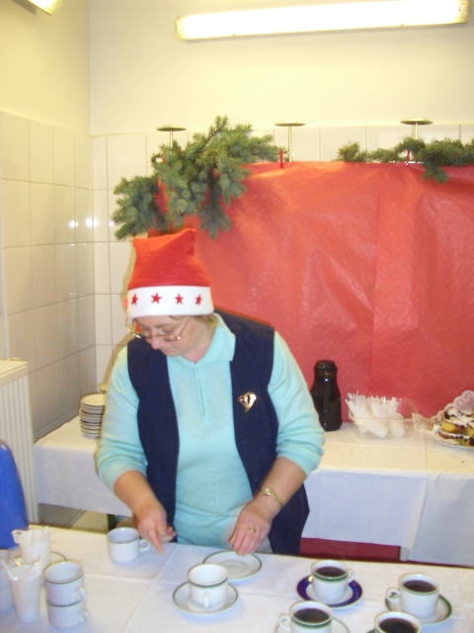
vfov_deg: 52.6
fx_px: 639
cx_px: 237
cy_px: 316
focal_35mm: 35
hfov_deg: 40.7
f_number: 2.6
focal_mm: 5.8
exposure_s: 1/40
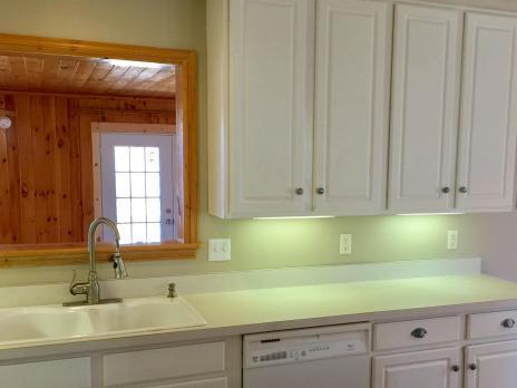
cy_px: 234
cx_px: 303
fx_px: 597
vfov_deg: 35.8
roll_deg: -0.7
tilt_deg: -6.2
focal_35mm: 40
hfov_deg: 46.6
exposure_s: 1/30
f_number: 2.2
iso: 50
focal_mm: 4.15
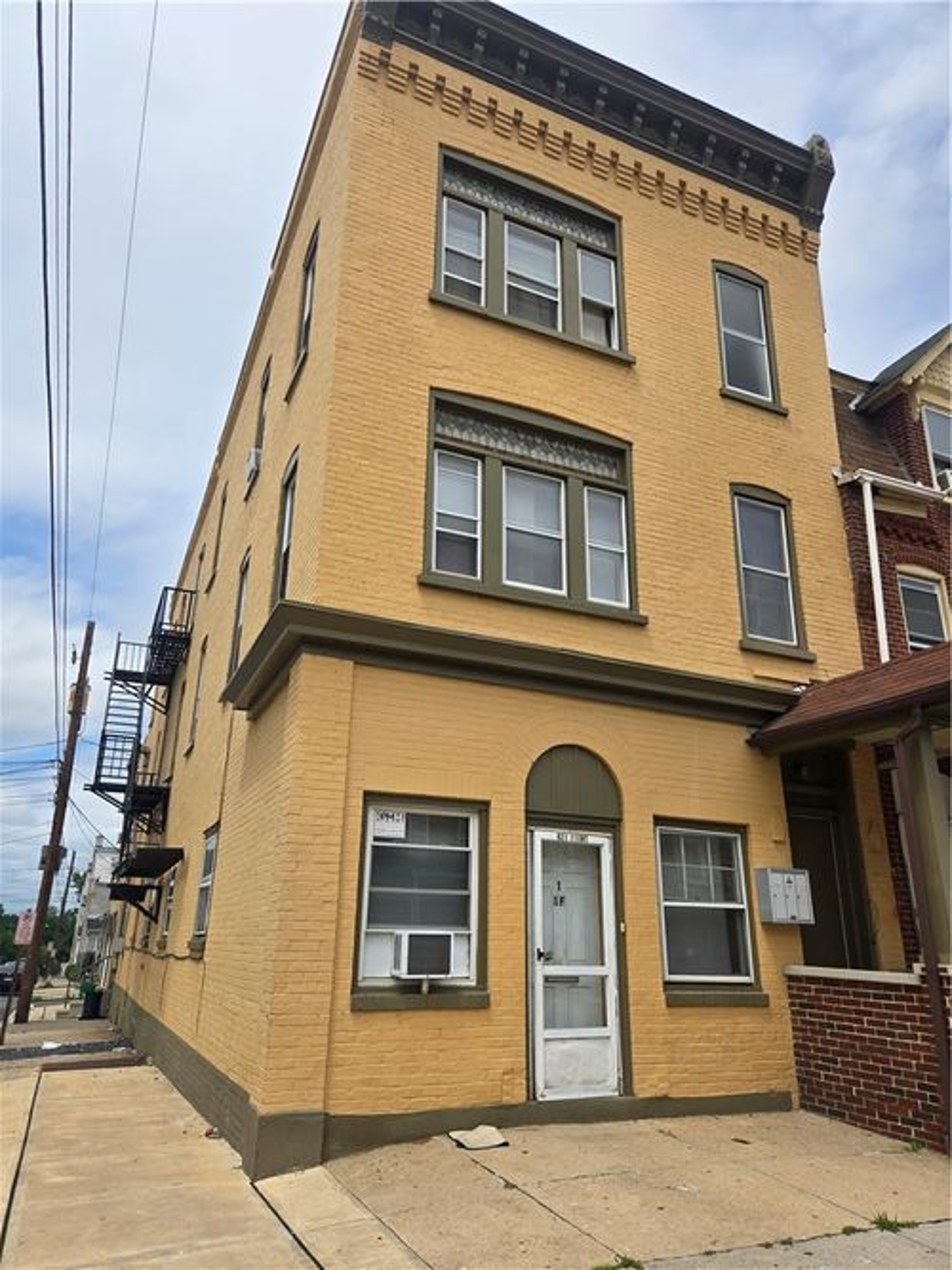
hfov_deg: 58.9
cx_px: 476
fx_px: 844
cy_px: 635
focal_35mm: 23
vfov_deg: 73.9
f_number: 1.8
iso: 25
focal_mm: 5.4
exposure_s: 1/2558
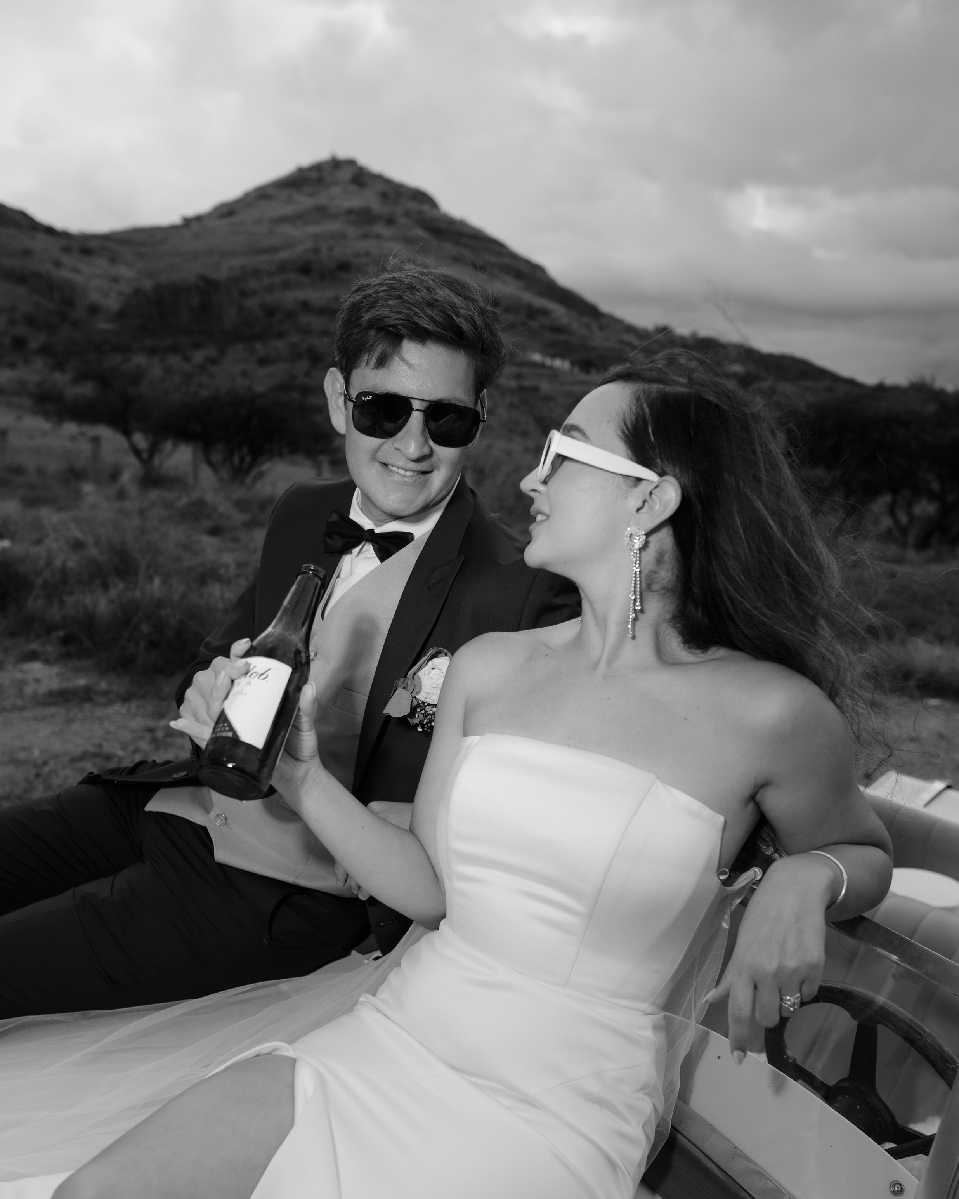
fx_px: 993
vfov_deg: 61.6
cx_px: 476
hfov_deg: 51.5
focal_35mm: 28
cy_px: 728
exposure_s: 1/400
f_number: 2
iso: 100
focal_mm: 16
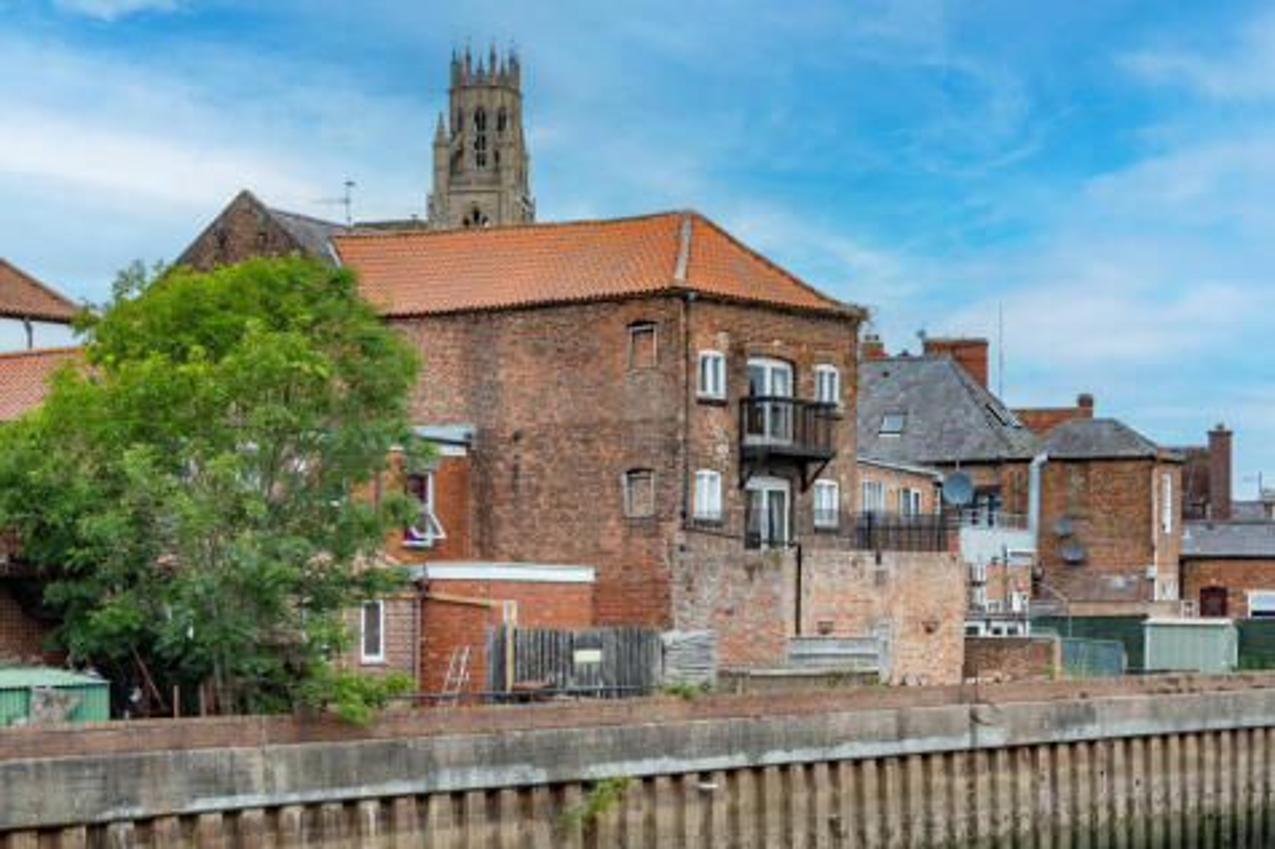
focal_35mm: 70
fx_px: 2478
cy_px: 424
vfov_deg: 19.4
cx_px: 638
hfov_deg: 28.9
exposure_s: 1/8000
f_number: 6.3
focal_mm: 70
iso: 3200
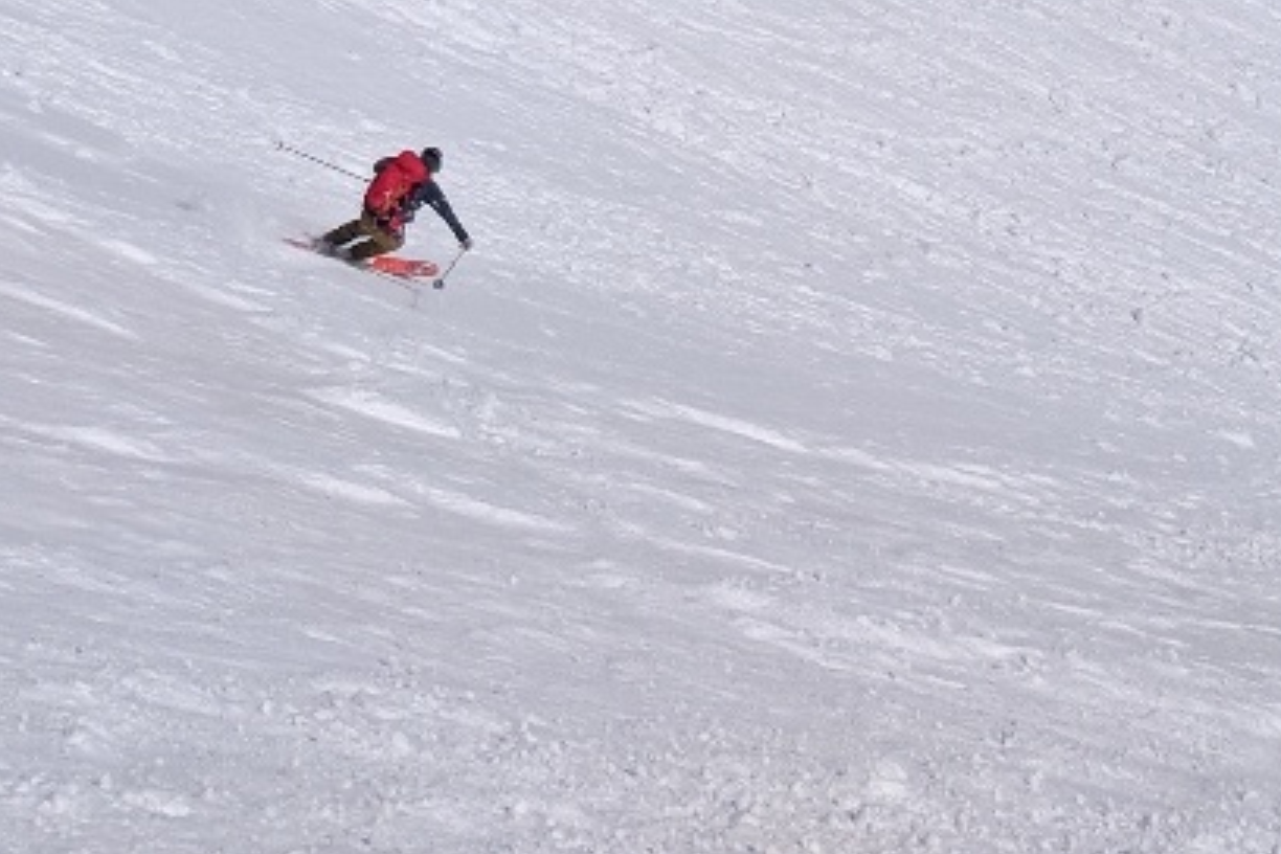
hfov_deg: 19.0
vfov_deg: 11.5
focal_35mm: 106
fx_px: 3772
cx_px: 173
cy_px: -889
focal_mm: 4.67
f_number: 2
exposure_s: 1/11628
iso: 64
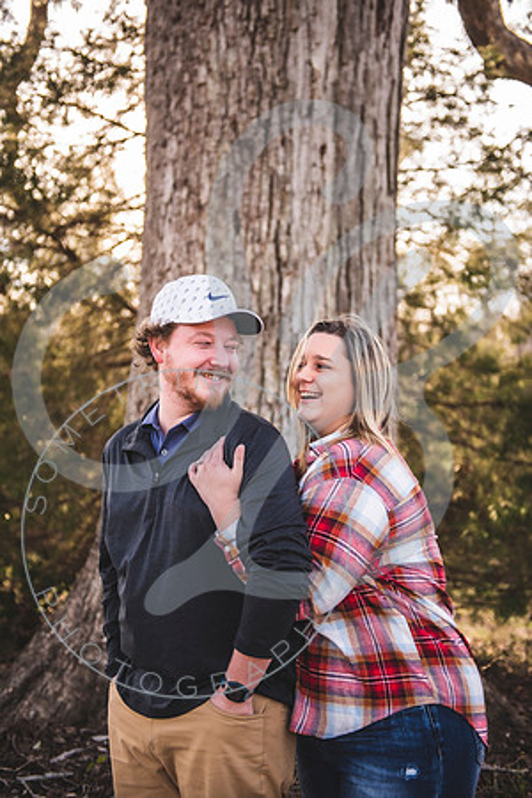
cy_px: 399
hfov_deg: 28.1
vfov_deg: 41.1
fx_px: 1064
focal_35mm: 48
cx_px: 266
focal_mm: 48
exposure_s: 1/250
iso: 100
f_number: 2.8
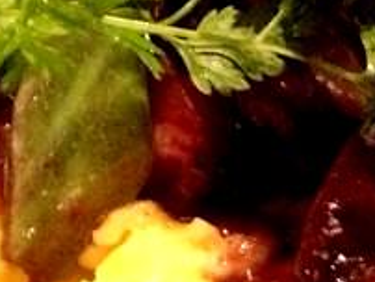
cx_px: 568
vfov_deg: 8.3
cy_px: -22
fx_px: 1920
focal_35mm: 177
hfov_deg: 10.7
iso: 800
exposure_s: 1/15
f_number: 2.4
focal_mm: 4.28
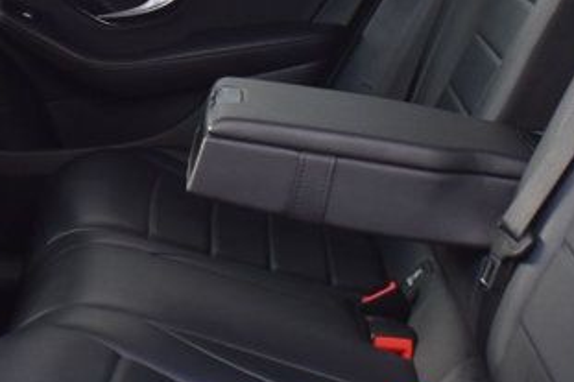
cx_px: 89
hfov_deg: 22.5
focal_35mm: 89
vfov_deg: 15.2
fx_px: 1418
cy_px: 54
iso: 400
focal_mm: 18
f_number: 8
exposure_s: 1/60
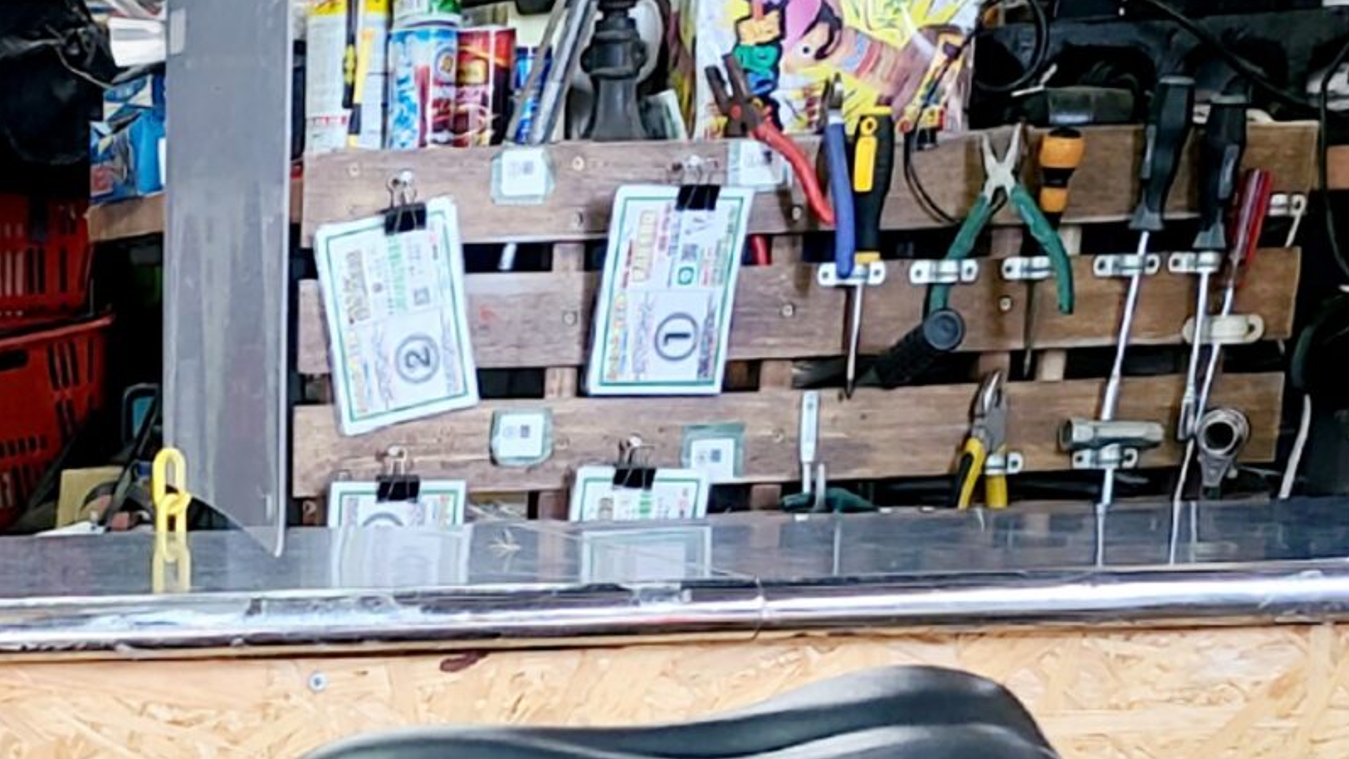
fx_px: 3255
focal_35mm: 91
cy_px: 1481
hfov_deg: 22.3
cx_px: -63
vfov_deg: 12.0
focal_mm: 5.4
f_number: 1.8
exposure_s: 1/50
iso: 125
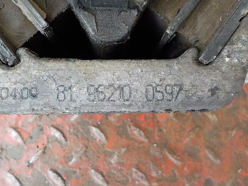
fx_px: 222
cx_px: 120
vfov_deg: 45.5
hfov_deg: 58.3
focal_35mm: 31
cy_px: 93
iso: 800
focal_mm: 4.1
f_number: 3.3
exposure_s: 1/30
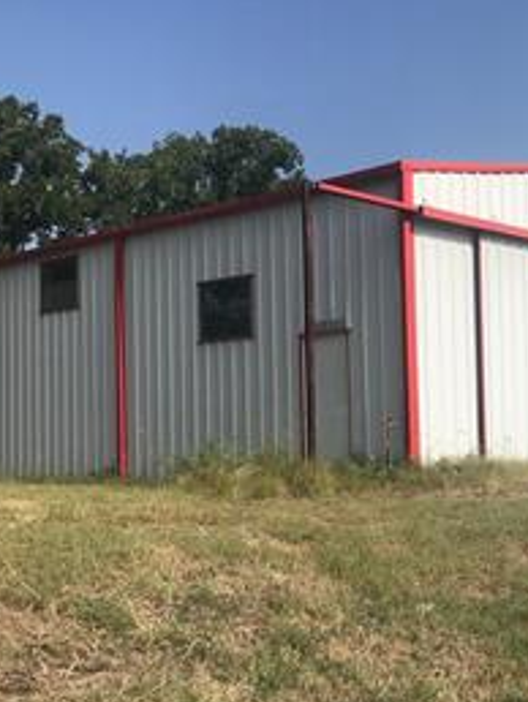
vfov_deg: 36.8
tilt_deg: +3.7
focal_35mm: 52
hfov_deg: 27.6
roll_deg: +1.2
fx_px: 1056
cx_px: 403
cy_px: 367
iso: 20
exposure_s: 1/4367
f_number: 1.8
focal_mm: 3.99
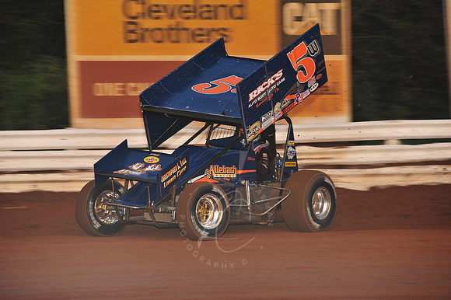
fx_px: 2504
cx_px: 226
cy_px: 150
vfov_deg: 6.9
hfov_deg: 10.3
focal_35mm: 200
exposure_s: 1/320
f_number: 7.1
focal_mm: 200
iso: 1000
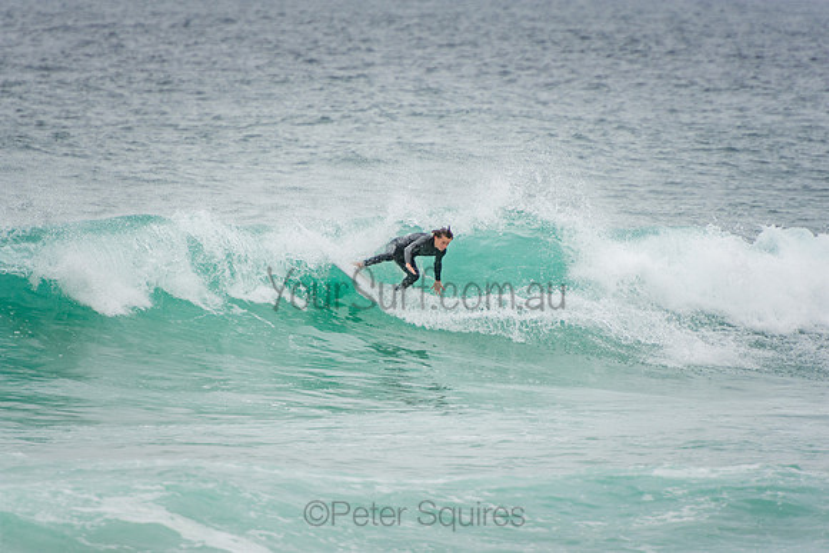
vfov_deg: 2.4
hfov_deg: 3.5
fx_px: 13474
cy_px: 276
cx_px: 414
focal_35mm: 585
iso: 320
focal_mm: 390
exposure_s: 1/1600
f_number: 5.6
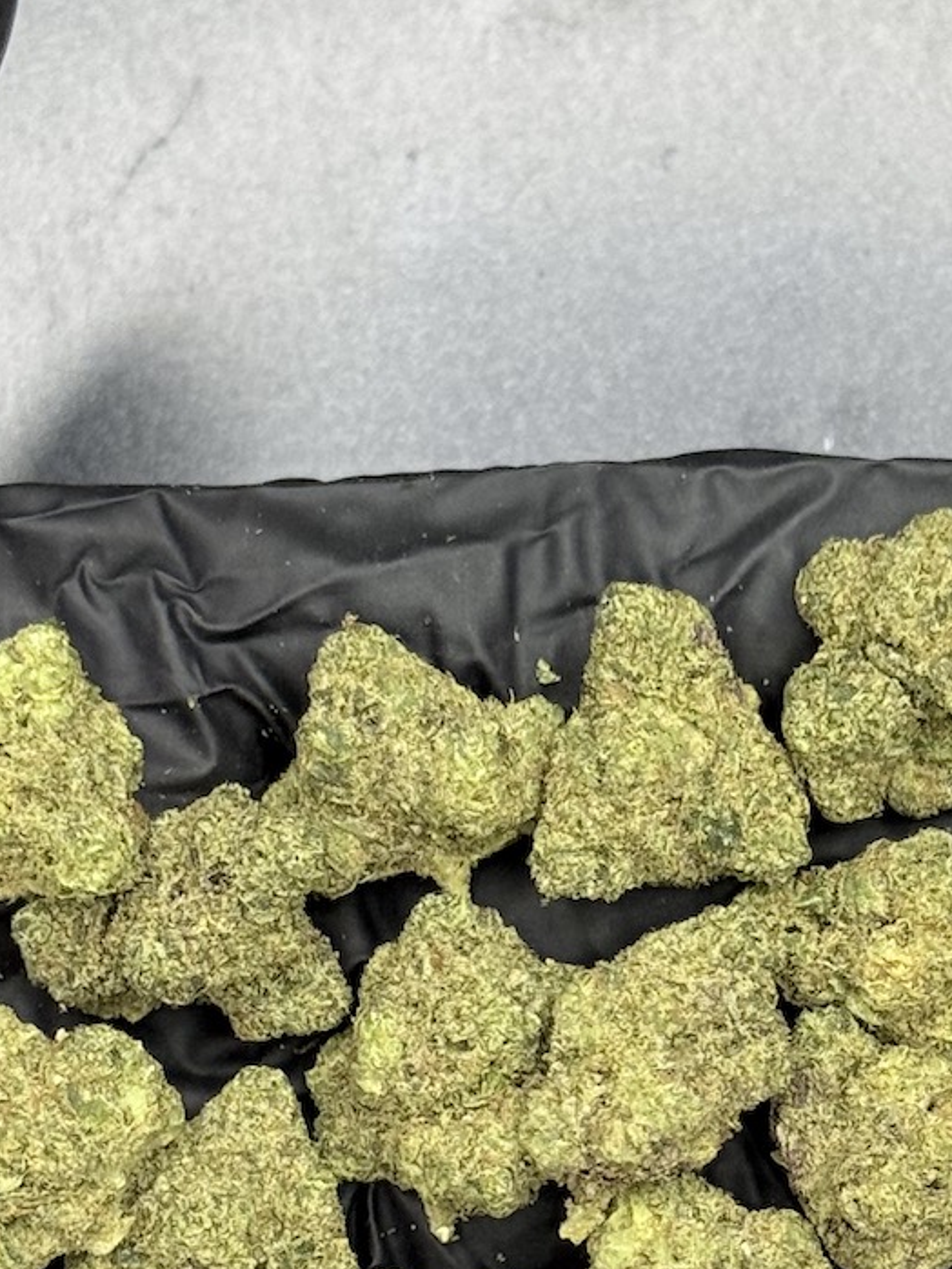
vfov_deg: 14.9
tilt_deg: -81.4
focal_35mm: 132
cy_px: 996
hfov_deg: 11.2
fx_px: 4837
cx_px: 589
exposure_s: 1/50
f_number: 1.78
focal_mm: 6.76
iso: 100
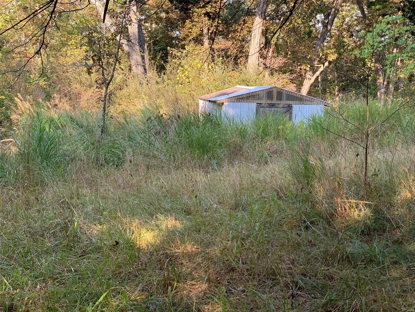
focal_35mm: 52
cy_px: 156
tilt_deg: -7.1
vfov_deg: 28.0
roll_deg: -2.1
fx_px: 623
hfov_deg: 36.8
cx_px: 208
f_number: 2.4
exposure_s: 1/122
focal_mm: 6
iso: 32
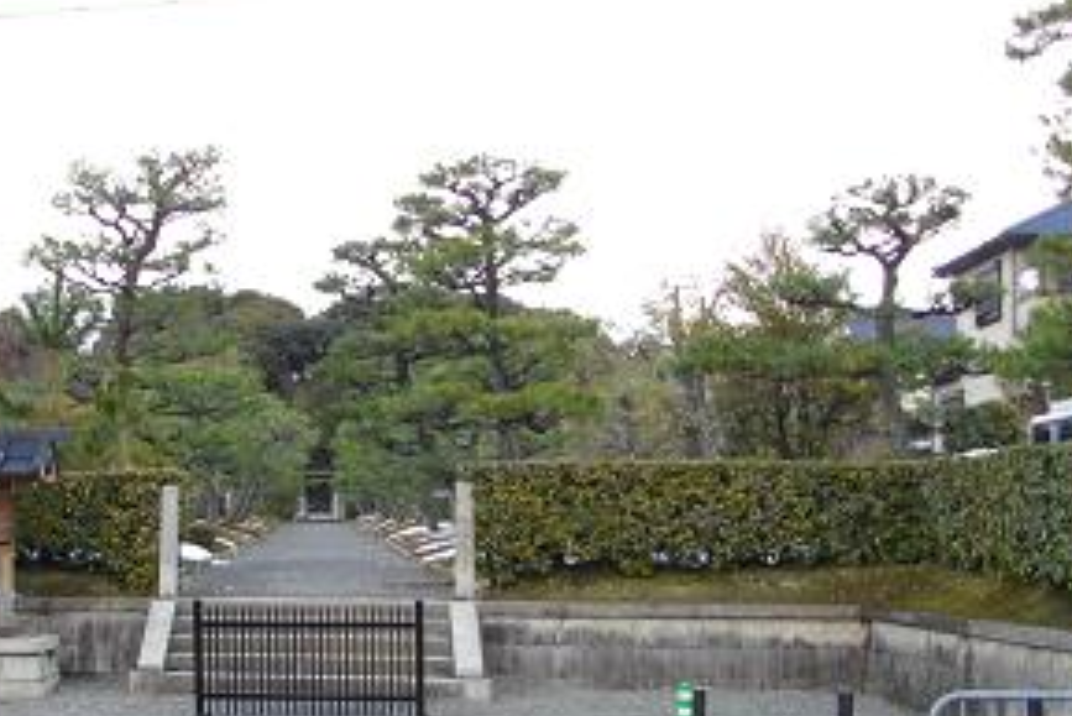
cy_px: 508
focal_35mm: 56
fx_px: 1668
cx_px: 425
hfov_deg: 35.5
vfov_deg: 24.0
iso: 100
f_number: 3.2
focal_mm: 7.1
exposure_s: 1/200
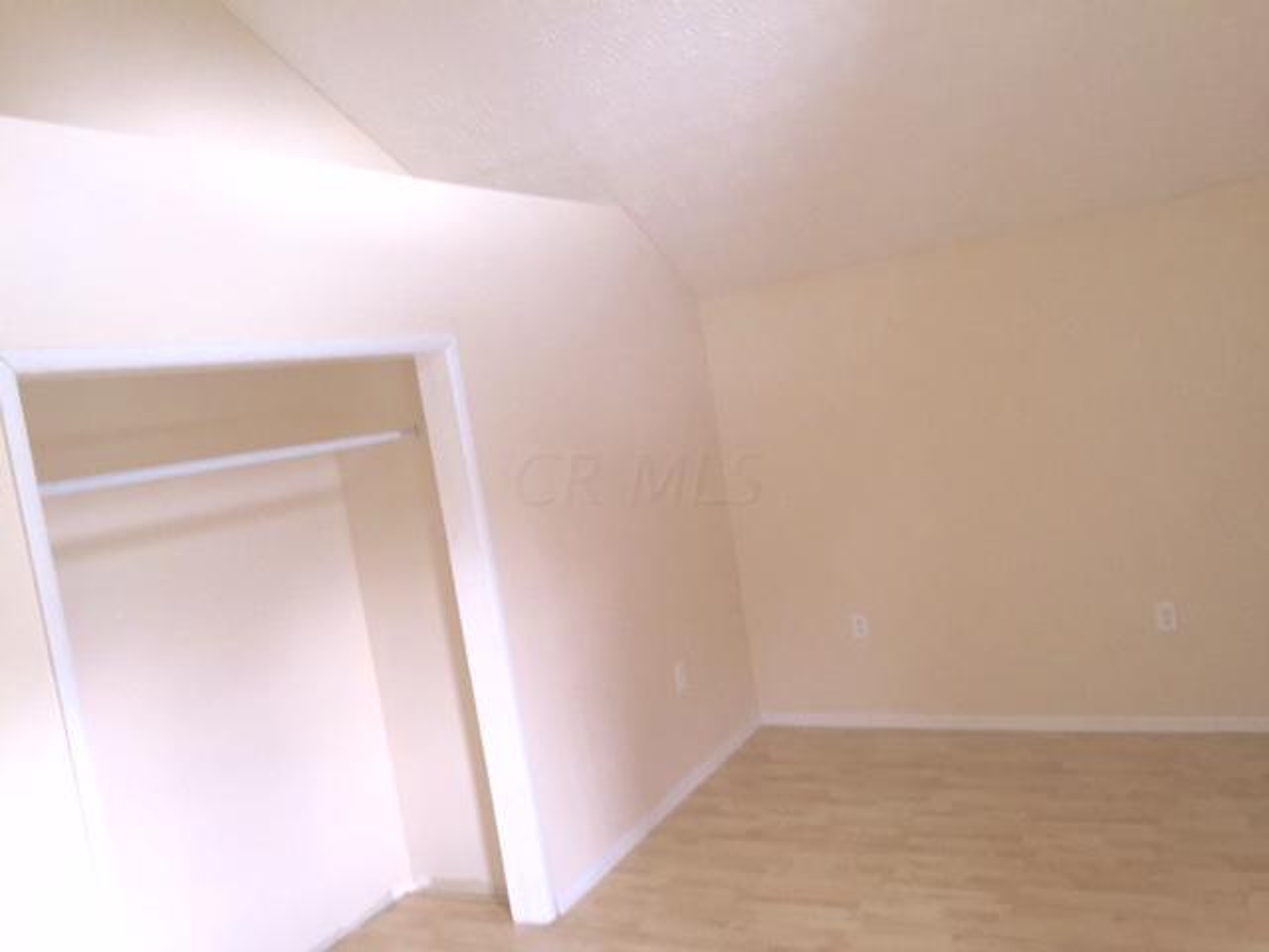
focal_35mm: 29
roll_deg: +9.4
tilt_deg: -2.8
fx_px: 1063
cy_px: 476
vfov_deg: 48.2
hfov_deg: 61.7
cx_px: 634
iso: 64
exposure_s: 1/30
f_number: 2.2
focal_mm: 4.15
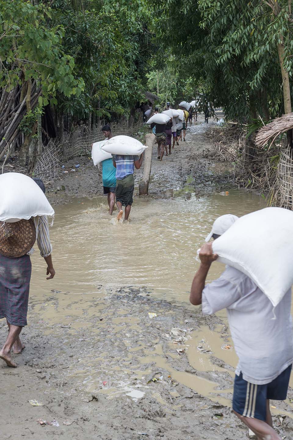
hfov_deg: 19.4
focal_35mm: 70
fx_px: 855
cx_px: 146
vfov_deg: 28.9
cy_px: 220
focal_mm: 70
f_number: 11
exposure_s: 1/400
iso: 400
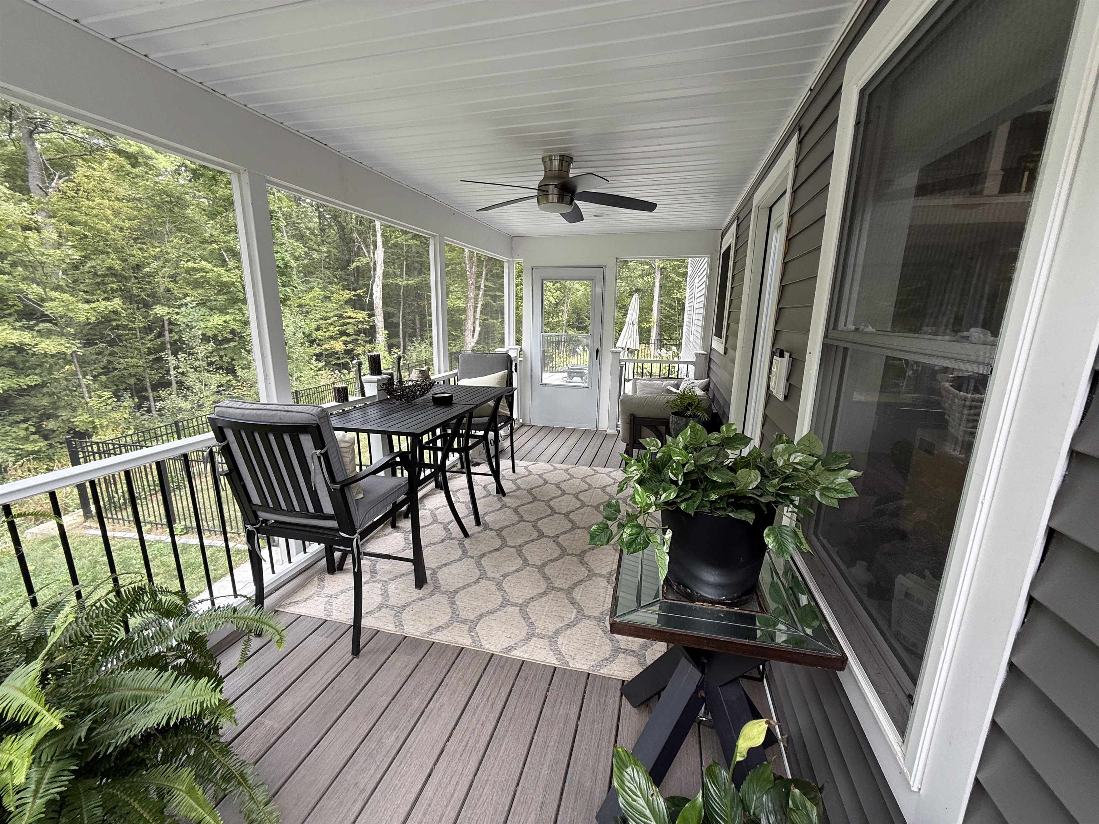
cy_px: 412
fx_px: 444
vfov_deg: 85.7
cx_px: 550
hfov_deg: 102.1
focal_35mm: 14
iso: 50
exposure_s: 1/99
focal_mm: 2.22
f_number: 2.2
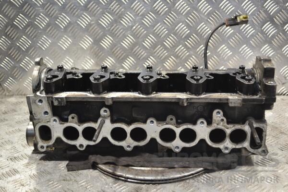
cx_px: 144
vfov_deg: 29.9
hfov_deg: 43.6
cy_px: 96
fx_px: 360
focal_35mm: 45
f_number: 4.5
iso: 400
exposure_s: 1/50
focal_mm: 30
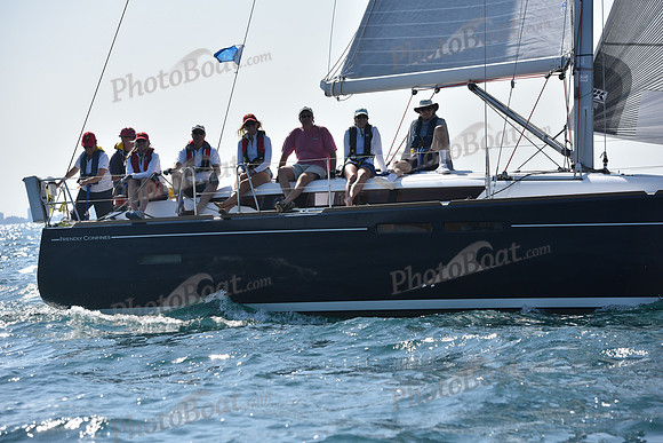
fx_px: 2487
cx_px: 332
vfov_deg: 10.2
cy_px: 222
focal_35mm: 135
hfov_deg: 15.2
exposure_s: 1/2000
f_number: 5.6
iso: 250
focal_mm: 135
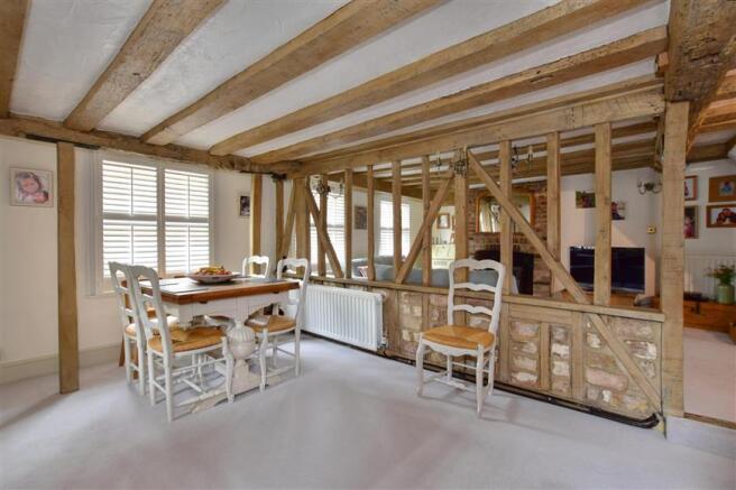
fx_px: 307
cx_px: 368
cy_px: 245
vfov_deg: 77.3
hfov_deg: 100.4
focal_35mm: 15
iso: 400
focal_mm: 10
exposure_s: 1/2.5
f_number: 11
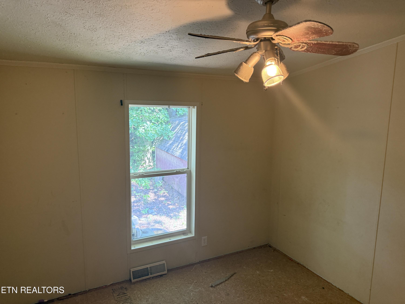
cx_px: 202
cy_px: 152
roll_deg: -1.5
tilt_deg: -6.1
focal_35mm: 24
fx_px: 281
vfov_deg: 56.8
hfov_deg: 71.6
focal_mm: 6.76
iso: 250
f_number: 1.78
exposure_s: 1/60
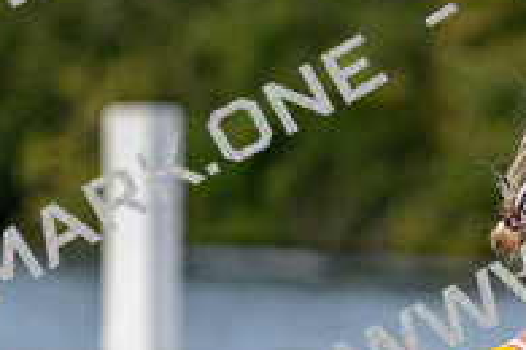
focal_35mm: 703
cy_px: 394
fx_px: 10271
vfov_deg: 2.0
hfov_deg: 2.9
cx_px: 669
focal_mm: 236
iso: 400
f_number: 5.6
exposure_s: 1/1600
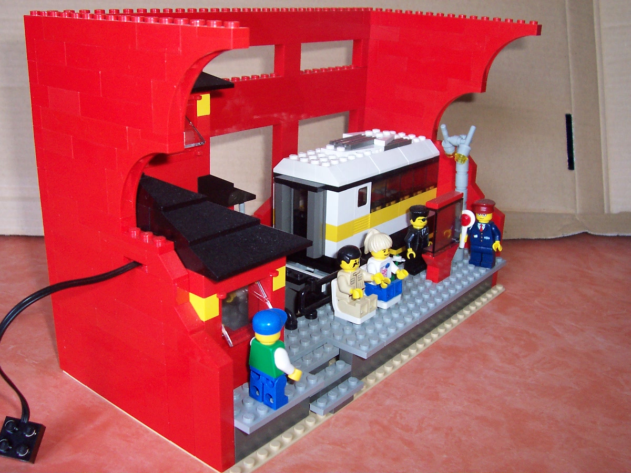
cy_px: 236
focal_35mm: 37
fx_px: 674
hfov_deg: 50.1
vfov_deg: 38.7
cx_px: 316
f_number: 2.8
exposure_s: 1/60
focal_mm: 5.6
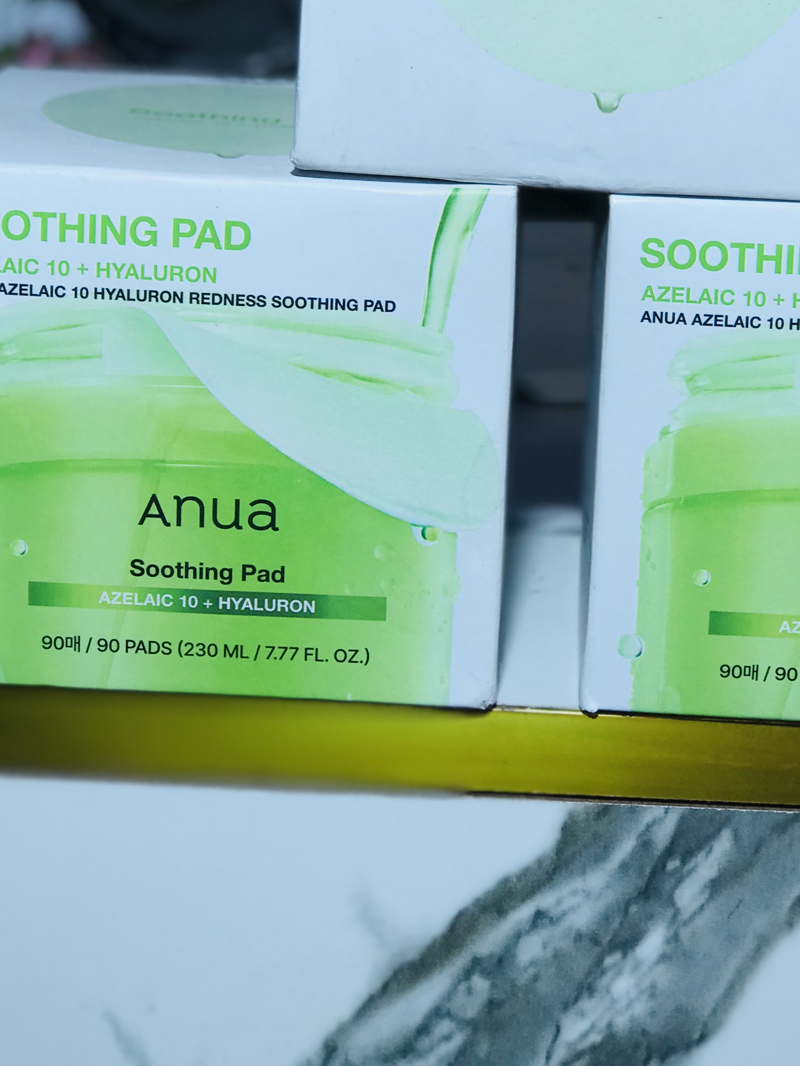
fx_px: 3143
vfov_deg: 19.1
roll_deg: -2.7
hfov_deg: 14.5
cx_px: 516
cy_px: 229
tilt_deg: -12.5
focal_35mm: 102
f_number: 2.8
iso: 20
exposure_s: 1/297
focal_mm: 6.6
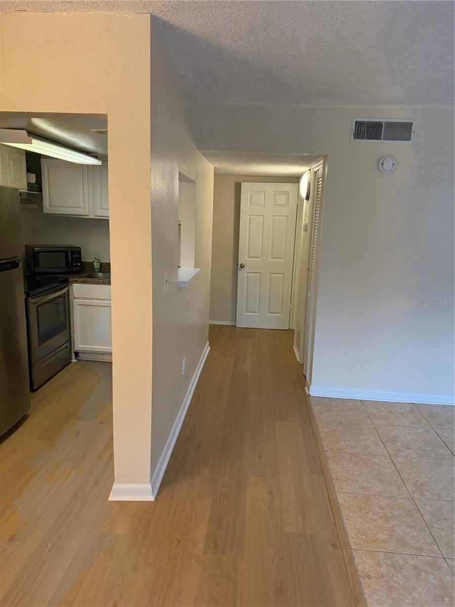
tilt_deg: -11.4
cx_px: 228
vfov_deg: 71.6
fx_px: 421
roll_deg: -2.2
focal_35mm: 24
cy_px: 304
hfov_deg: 56.8
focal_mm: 6.76
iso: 200
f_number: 1.78
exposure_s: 1/148
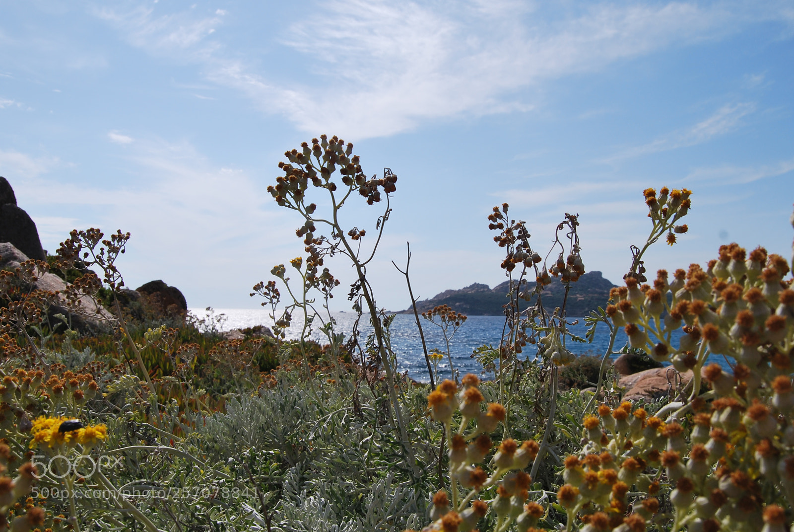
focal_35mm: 27
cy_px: 266
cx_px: 397
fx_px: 596
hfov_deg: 67.3
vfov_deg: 48.0
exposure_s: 1/320
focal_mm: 18
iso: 100
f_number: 10
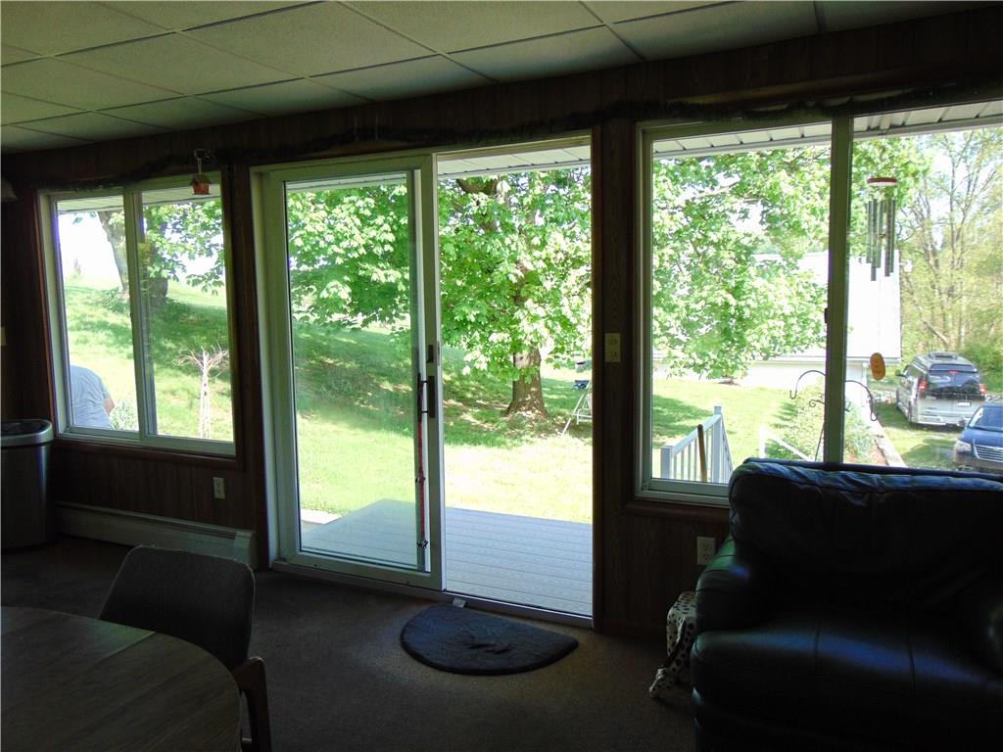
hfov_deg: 69.4
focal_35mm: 25
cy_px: 376
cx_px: 502
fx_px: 724
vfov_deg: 54.9
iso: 80
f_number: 3
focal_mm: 4.5
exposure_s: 1/80
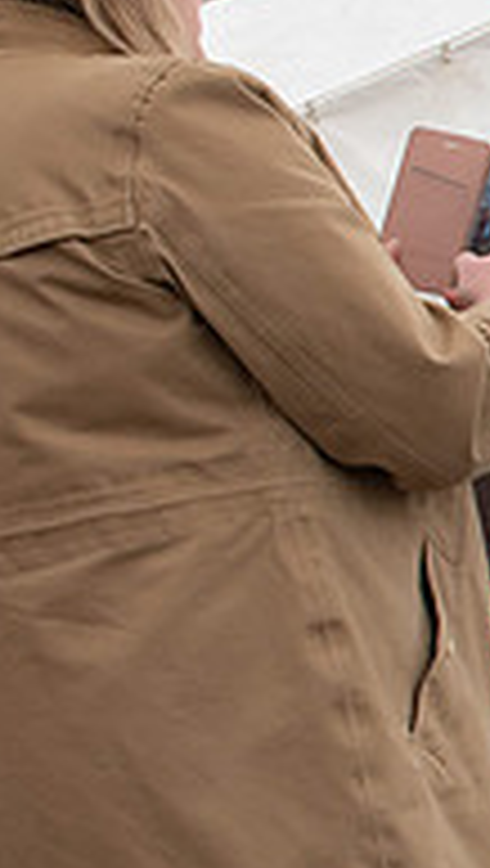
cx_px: 1338
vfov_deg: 22.9
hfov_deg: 10.4
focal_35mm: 93
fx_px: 2142
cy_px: 479
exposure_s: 1/80
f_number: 8
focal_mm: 24
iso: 280
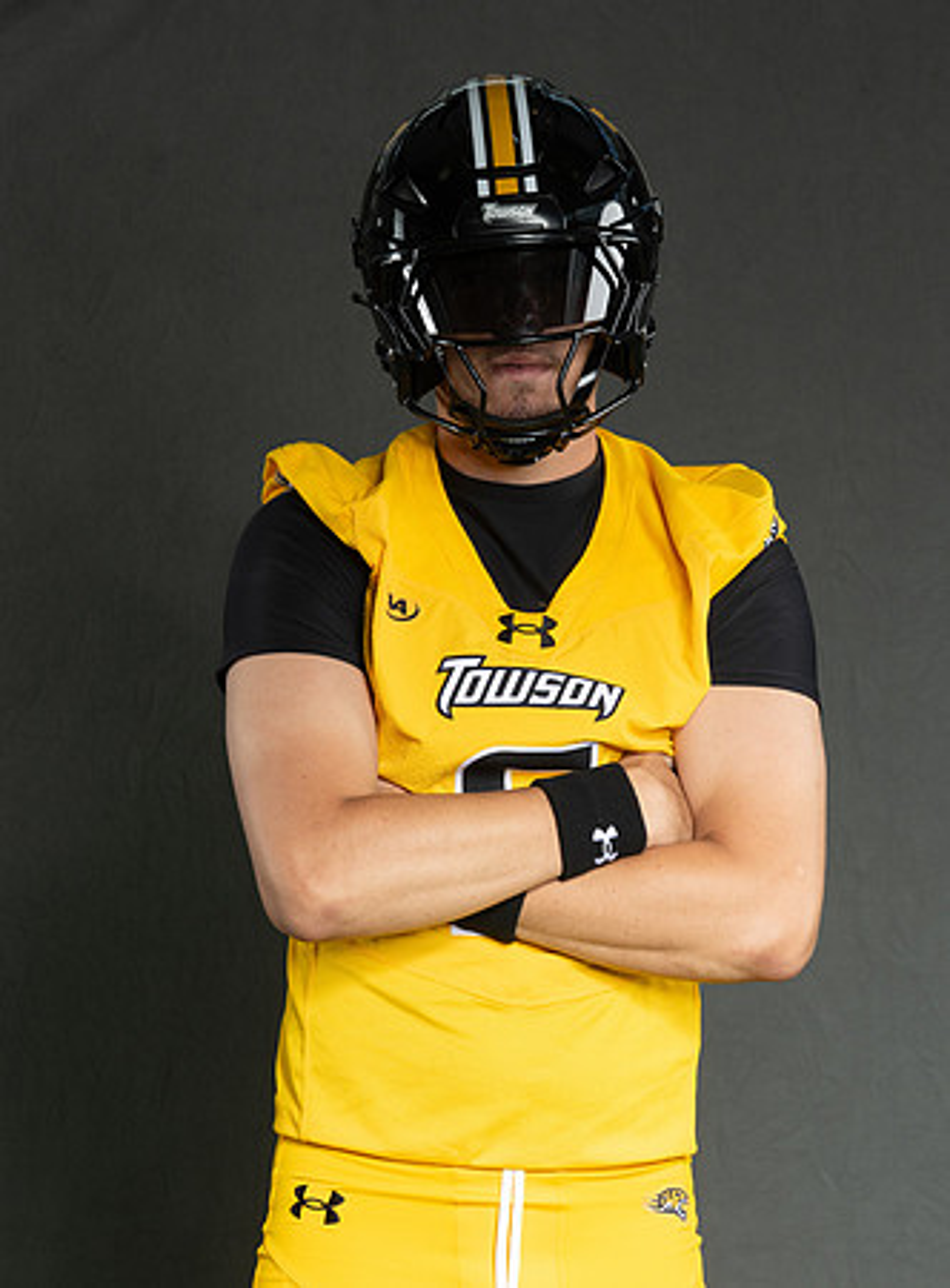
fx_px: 4999
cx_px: 513
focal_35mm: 135
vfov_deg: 14.7
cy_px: 578
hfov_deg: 10.9
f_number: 7.1
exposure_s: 1/200
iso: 200
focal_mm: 83
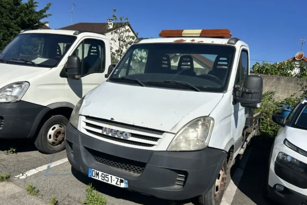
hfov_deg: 65.5
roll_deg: -7.0
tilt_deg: -7.5
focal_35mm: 28
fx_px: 239
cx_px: 154
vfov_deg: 46.3
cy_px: 113
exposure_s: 1/8696
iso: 50
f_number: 1.5
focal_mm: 5.7
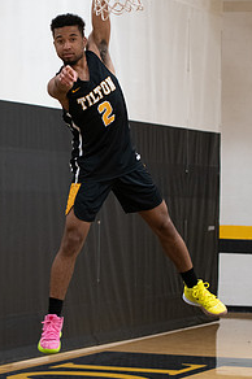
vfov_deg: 12.7
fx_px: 1705
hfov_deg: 8.5
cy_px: 175
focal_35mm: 162
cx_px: 97
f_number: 2.8
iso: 2000
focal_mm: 70
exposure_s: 1/200
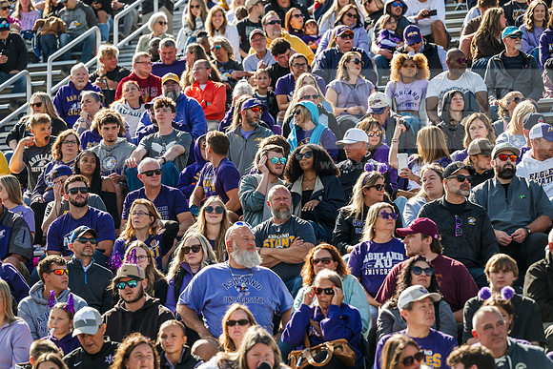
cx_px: 276
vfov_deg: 9.8
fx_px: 2151
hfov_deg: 14.7
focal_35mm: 140
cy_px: 184
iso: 250
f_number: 3.5
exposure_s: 1/1600
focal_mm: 140
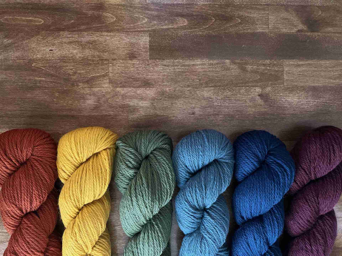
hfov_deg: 67.3
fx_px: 257
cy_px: 128
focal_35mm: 26
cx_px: 171
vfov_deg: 53.1
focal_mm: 5.1
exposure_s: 1/30
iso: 640
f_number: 1.6
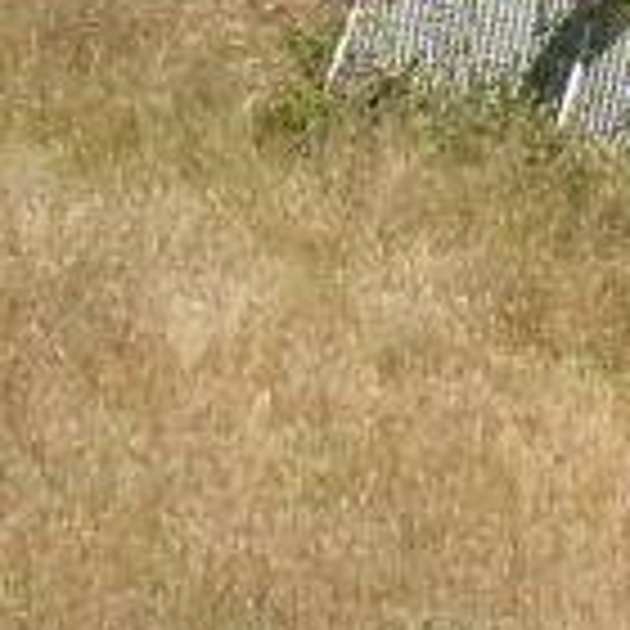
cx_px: 2151
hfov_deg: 6.7
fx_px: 4674
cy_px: -855
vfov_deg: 7.3
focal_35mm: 227
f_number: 7
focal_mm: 6.3
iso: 80
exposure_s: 1/350
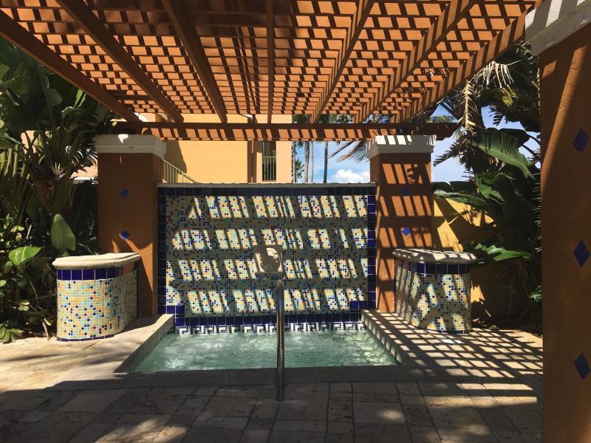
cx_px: 296
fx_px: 495
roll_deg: +1.4
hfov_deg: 61.7
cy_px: 222
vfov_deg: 48.2
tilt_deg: +1.8
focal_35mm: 29
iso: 25
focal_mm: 4.15
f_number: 2.2
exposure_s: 1/1972
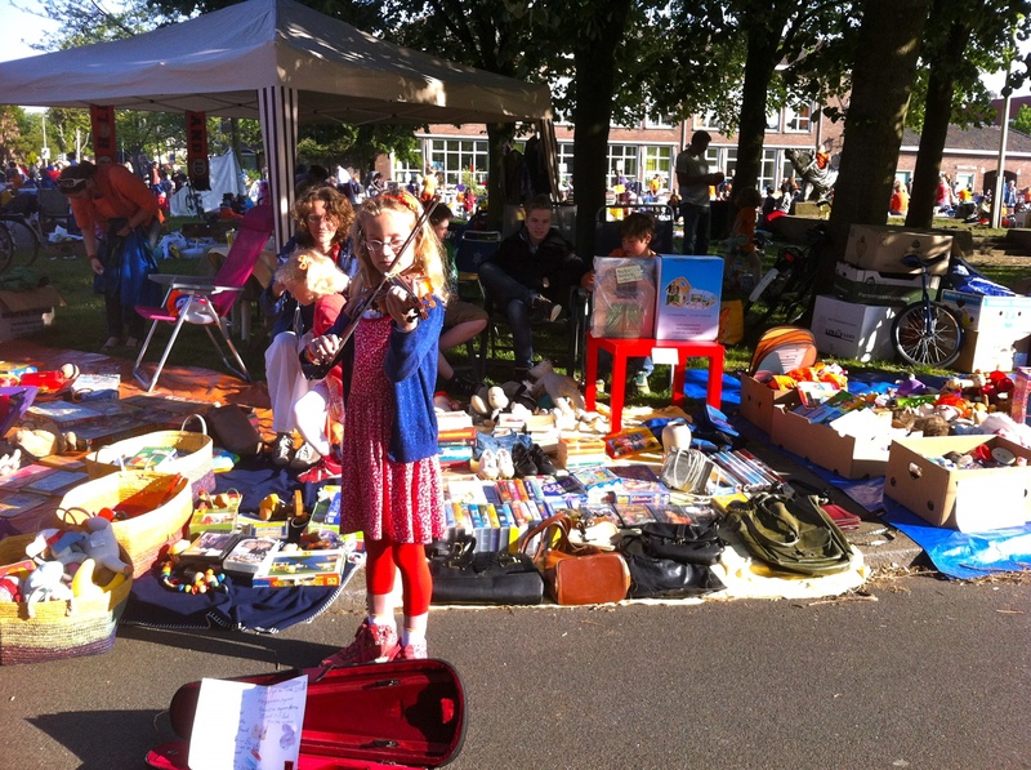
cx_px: 516
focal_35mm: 35
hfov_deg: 52.7
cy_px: 385
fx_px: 1041
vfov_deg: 40.6
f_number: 2.8
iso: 80
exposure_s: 1/372
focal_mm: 3.85
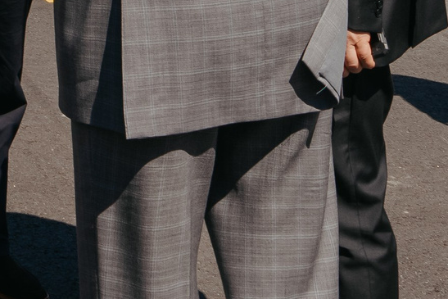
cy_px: -357
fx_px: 1631
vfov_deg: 9.6
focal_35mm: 131
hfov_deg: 15.0
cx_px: -116
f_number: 14
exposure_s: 1/200
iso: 160
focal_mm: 28
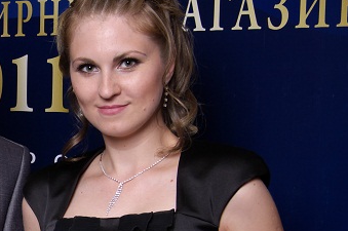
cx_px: -47
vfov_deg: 11.8
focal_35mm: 115
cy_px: 225
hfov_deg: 17.2
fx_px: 1110
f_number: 8
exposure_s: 1/60
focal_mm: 26
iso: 200
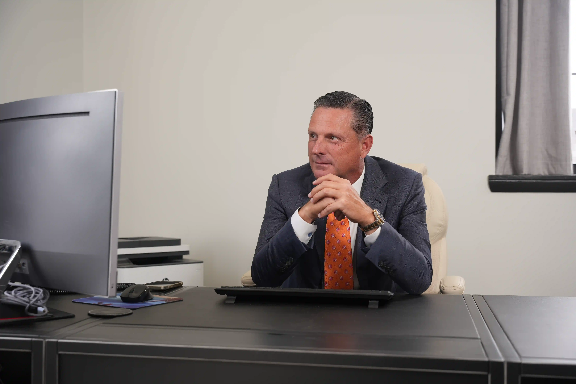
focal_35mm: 43
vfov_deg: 31.3
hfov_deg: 45.6
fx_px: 685
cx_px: 288
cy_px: 192
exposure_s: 1/125
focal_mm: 42.8
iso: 400
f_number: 4
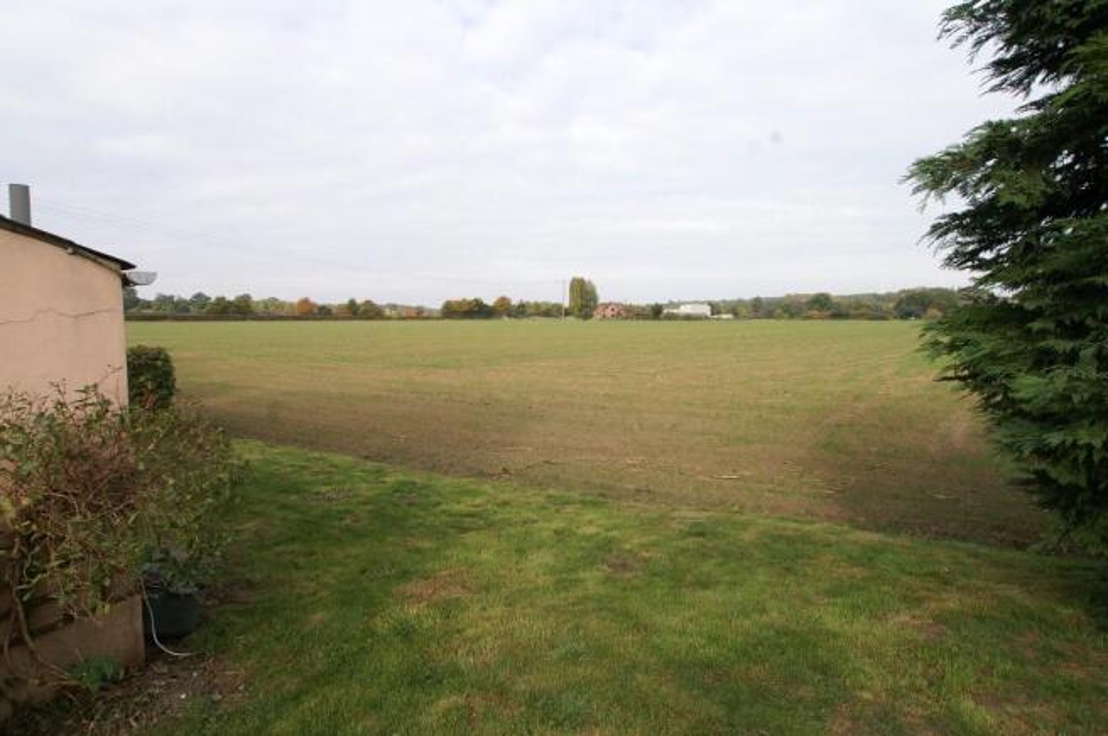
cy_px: 368
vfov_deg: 56.0
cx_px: 554
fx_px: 692
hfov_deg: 77.4
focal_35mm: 22
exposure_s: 1/80
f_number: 11
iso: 100
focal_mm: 15
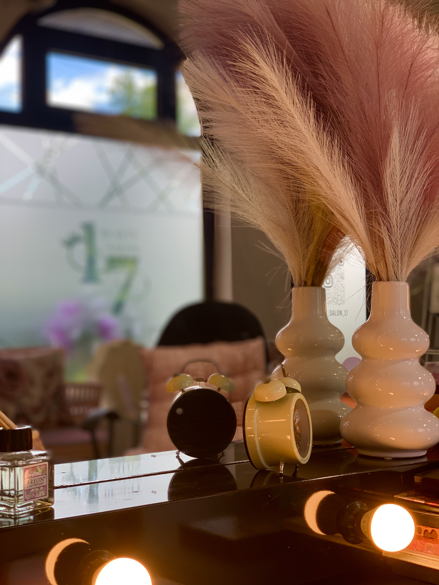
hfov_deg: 28.0
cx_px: 220
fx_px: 879
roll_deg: +1.4
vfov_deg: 36.8
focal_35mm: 52
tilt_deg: +3.6
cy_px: 292
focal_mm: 6
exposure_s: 1/100
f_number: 2.4
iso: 25
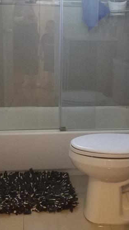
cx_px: 69
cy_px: 89
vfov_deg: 34.2
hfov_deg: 19.7
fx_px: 371
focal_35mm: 61
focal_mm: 4.25
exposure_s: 1/30
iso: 200
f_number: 1.7
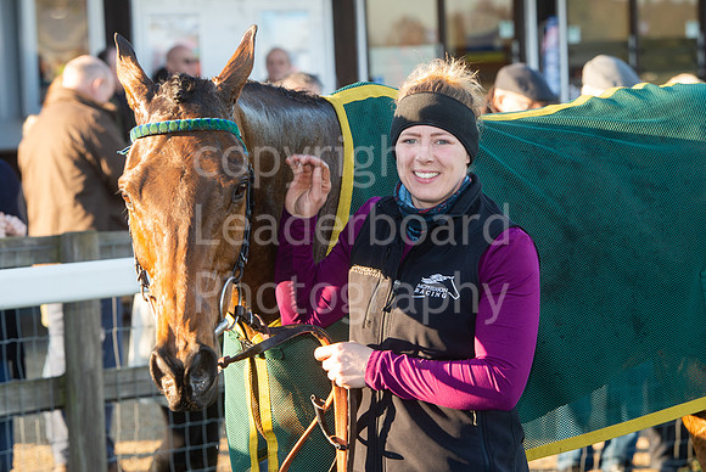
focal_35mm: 145
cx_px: 348
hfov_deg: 14.1
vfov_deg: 9.5
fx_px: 2851
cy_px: 225
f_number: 6.3
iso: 500
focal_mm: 125
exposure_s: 1/250
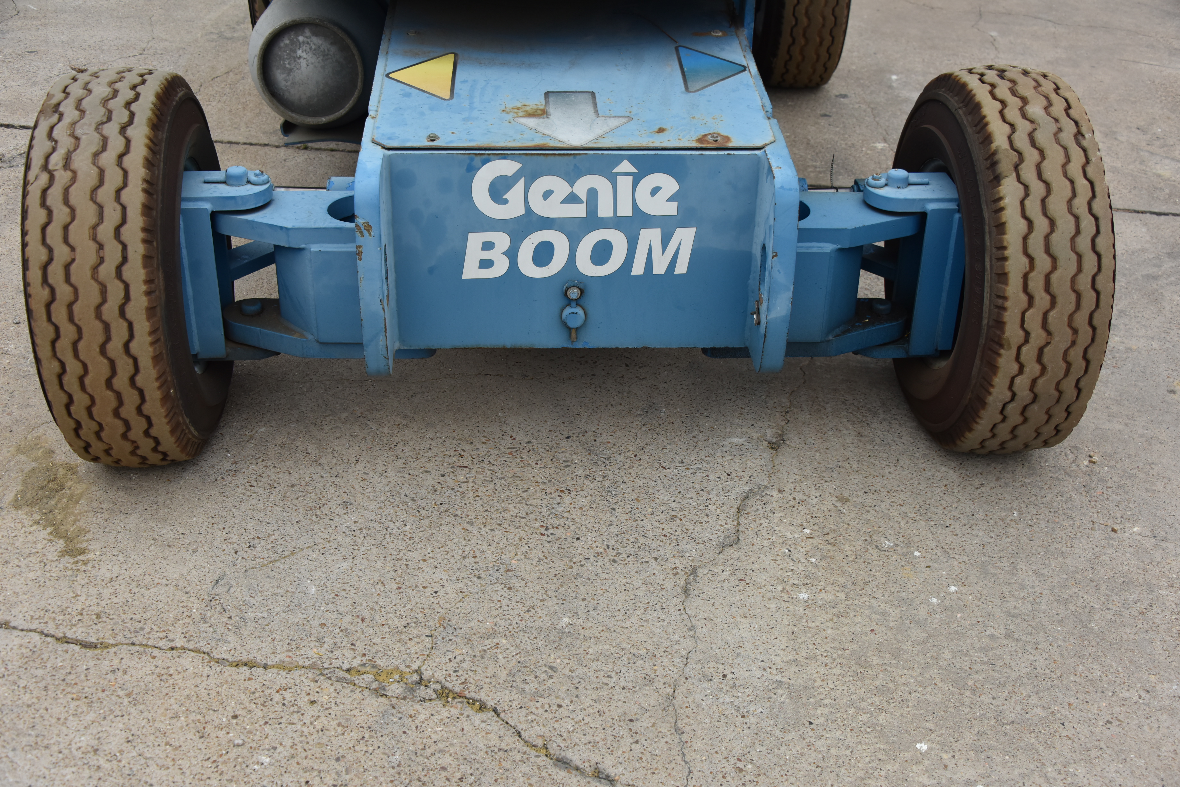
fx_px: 1443
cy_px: 394
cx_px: 590
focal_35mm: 44
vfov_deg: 30.5
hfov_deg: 44.5
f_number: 7.1
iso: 500
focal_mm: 44
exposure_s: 1/500
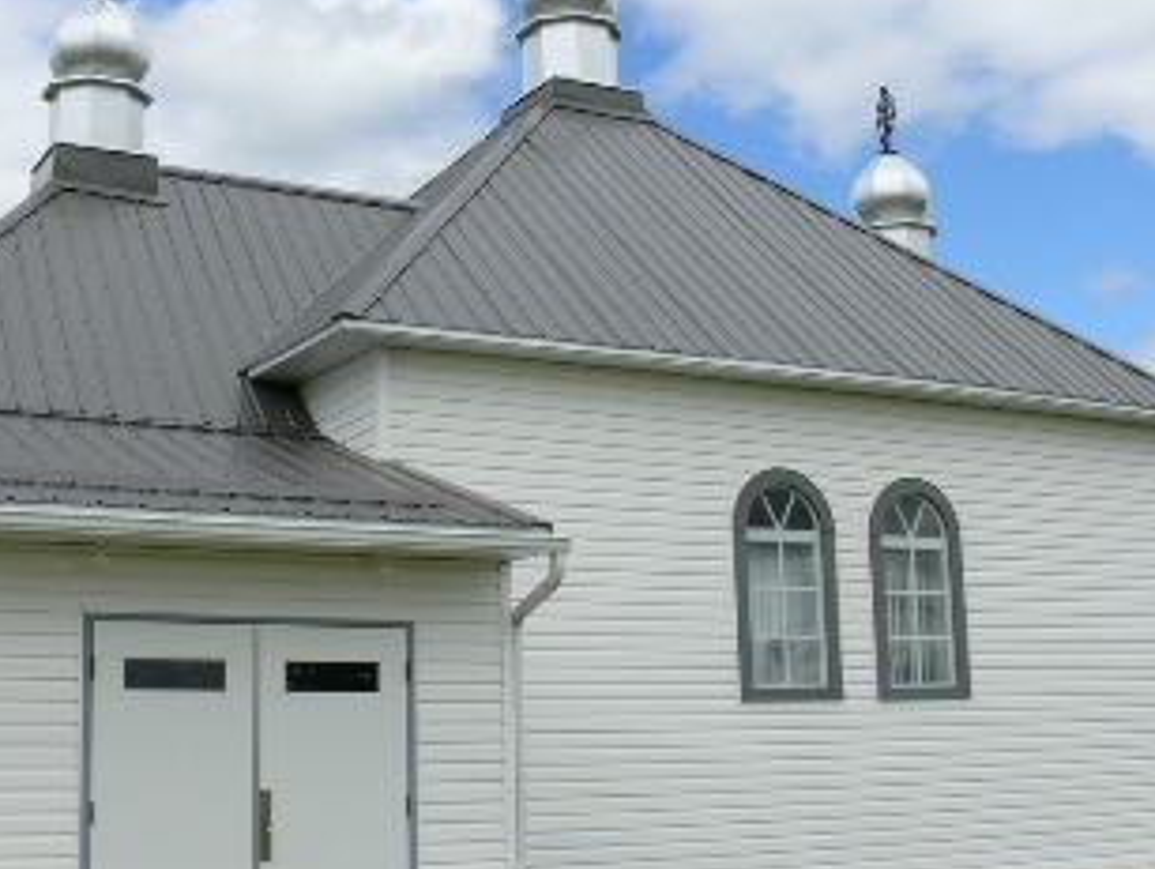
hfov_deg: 37.4
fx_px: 1704
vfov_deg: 28.6
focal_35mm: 51
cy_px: 440
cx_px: 500
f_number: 7.1
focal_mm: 7.4
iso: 100
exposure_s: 1/400
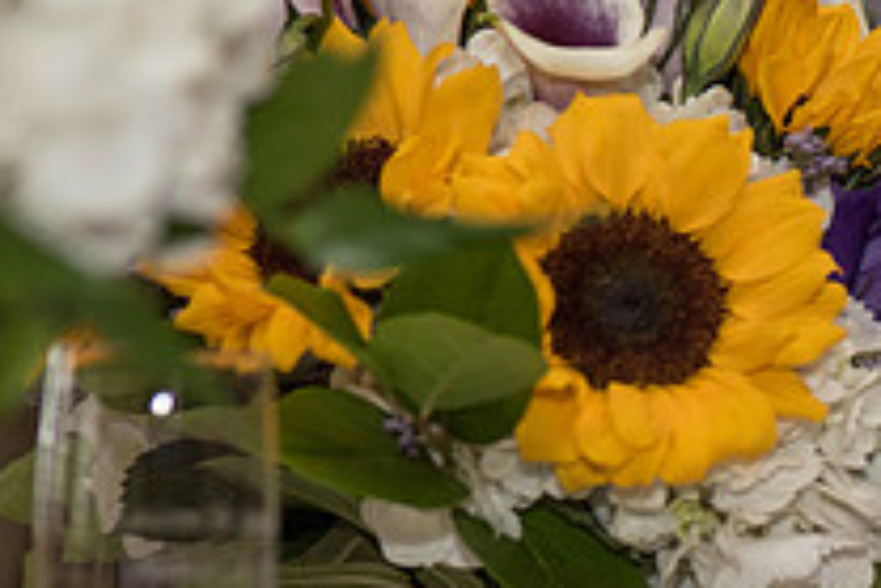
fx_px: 7175
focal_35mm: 293
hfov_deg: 7.0
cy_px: 637
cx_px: 745
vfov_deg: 4.7
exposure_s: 1/125
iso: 400
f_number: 4
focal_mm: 105
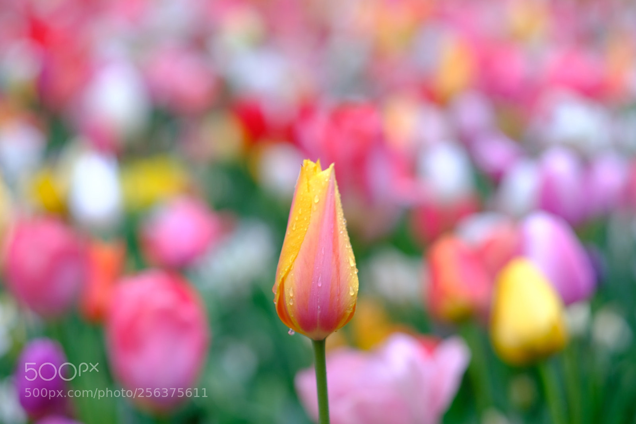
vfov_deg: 16.3
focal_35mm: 84
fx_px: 1484
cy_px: 212
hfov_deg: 24.2
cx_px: 318
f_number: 2
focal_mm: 56
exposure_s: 1/150
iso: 200
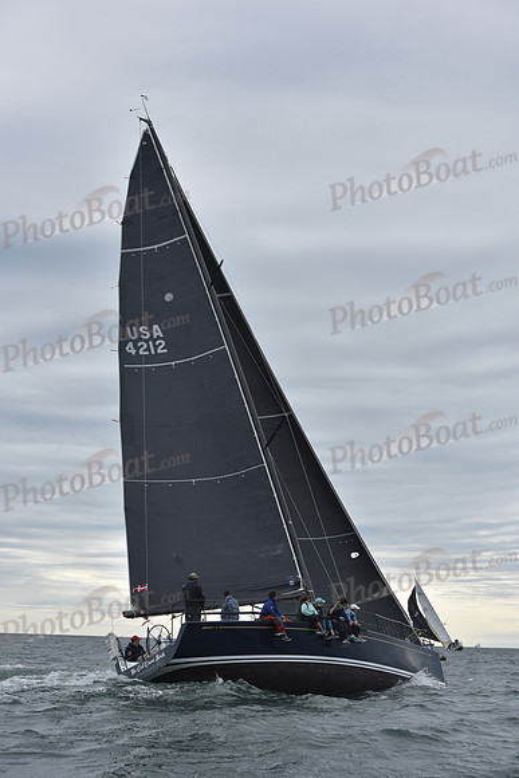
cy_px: 389
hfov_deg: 19.5
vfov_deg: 28.8
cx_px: 260
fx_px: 1513
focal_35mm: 70
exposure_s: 1/1000
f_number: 8
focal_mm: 70
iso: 320
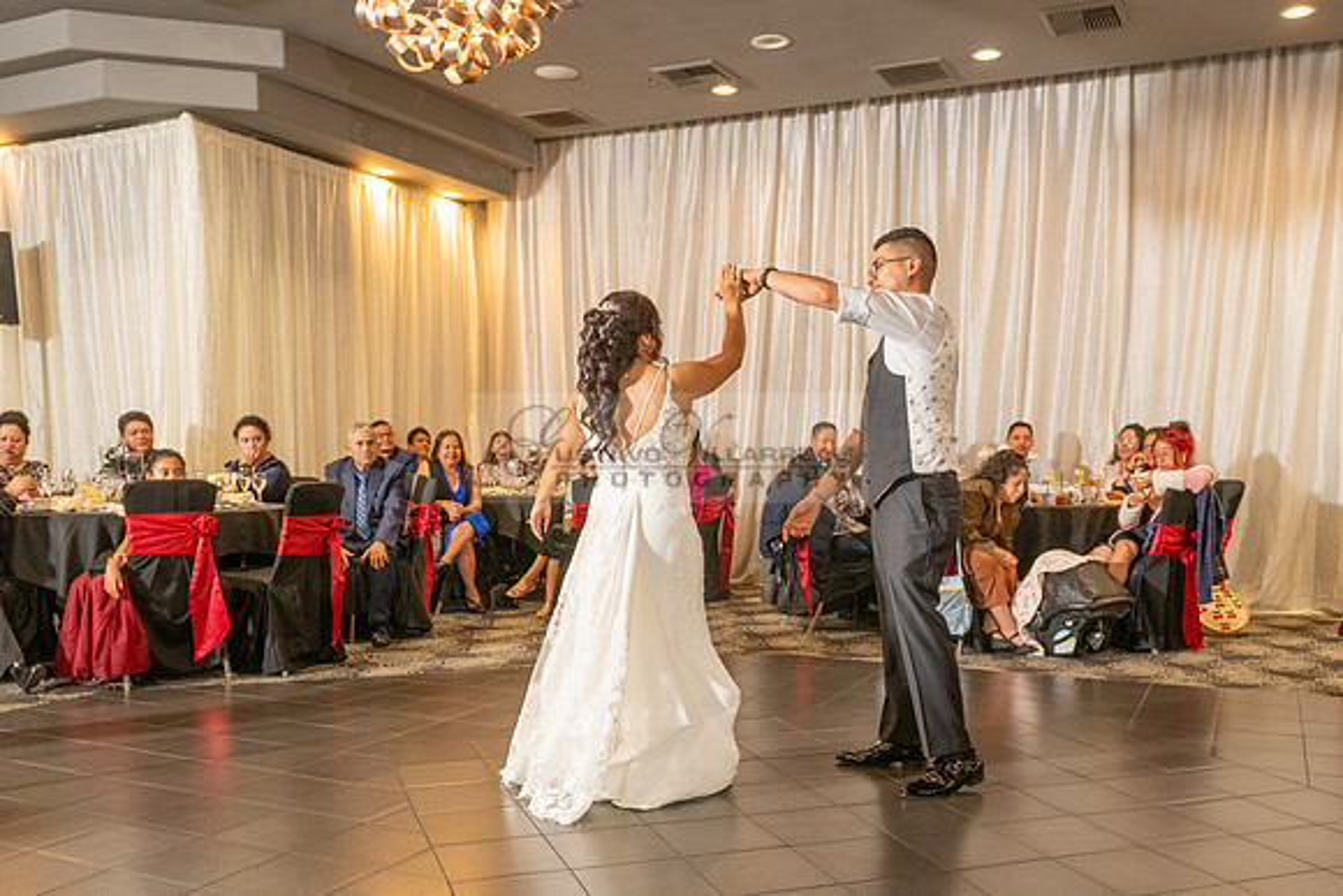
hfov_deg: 57.8
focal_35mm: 33
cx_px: 667
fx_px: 1216
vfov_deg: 40.2
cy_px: 561
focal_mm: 24
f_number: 4.5
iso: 800
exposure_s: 1/125
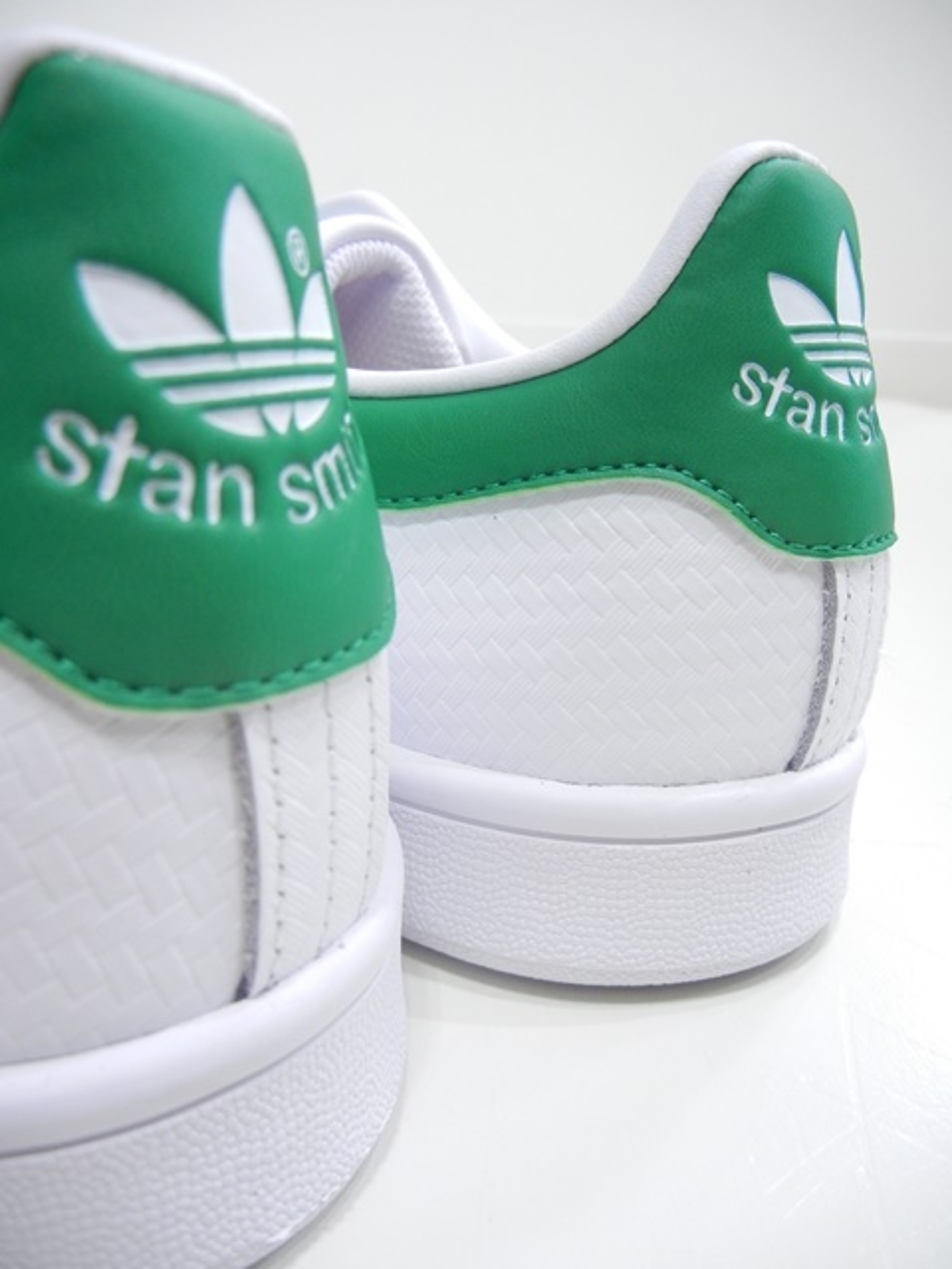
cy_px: 634
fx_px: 1100
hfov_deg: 46.8
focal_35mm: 30
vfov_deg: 60.0
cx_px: 476
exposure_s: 1/22.8
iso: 400
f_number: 3.5
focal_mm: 5.4
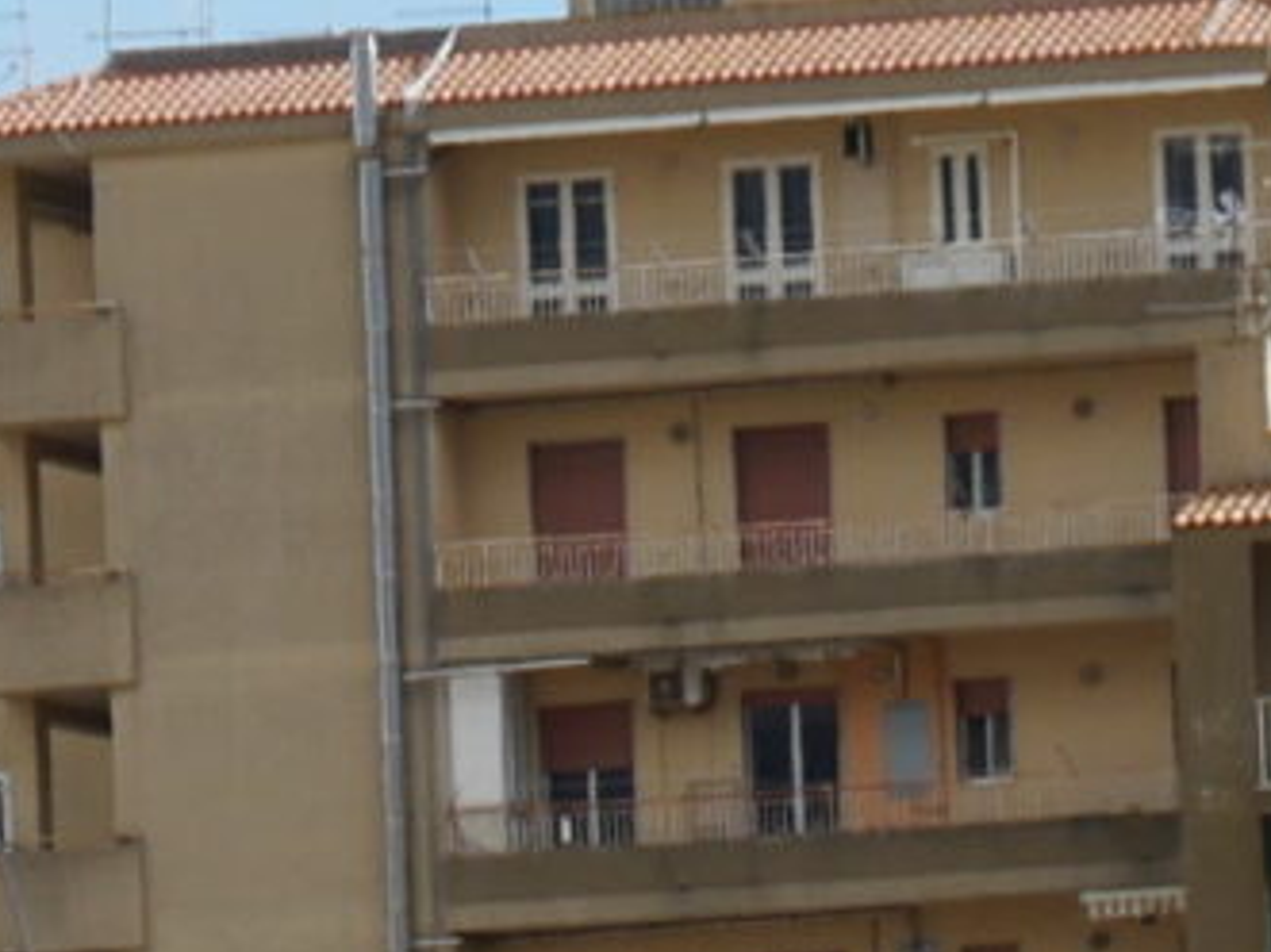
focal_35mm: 929
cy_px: 3036
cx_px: -273
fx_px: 34098
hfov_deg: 2.1
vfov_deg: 1.6
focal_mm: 60
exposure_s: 1/400
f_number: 8
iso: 200
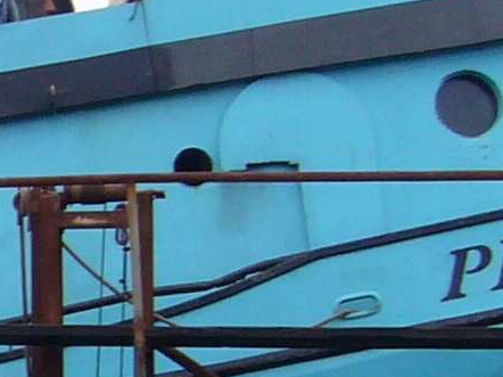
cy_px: 339
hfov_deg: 8.6
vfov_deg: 6.6
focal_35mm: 223
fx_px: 3239
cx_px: -352
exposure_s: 1/160
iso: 100
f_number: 5.6
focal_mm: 5.8
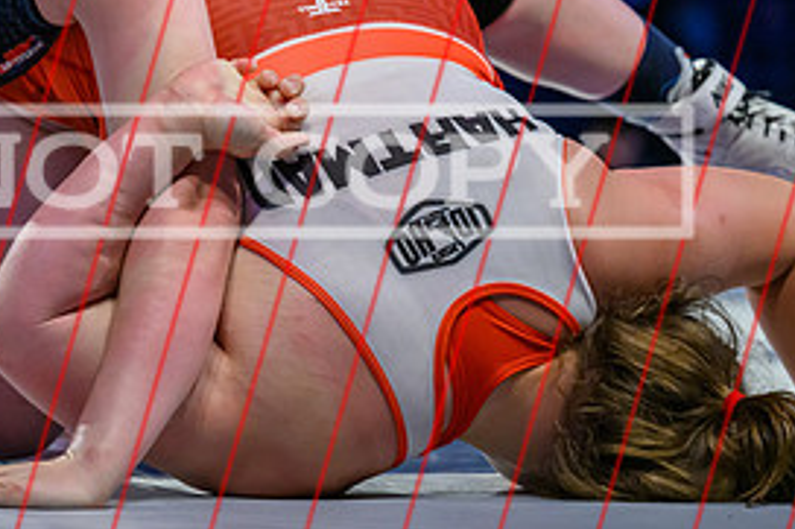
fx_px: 4811
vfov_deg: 6.3
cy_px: 251
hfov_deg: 9.4
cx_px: 29
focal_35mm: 218
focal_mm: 88
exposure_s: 1/800
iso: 1800
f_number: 2.8
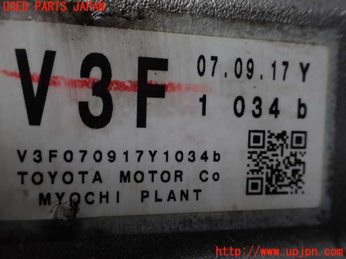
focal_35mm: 30
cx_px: 173
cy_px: 130
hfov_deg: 60.0
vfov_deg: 46.8
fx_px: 300
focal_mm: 5.4
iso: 100
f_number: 2.3
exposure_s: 1/125
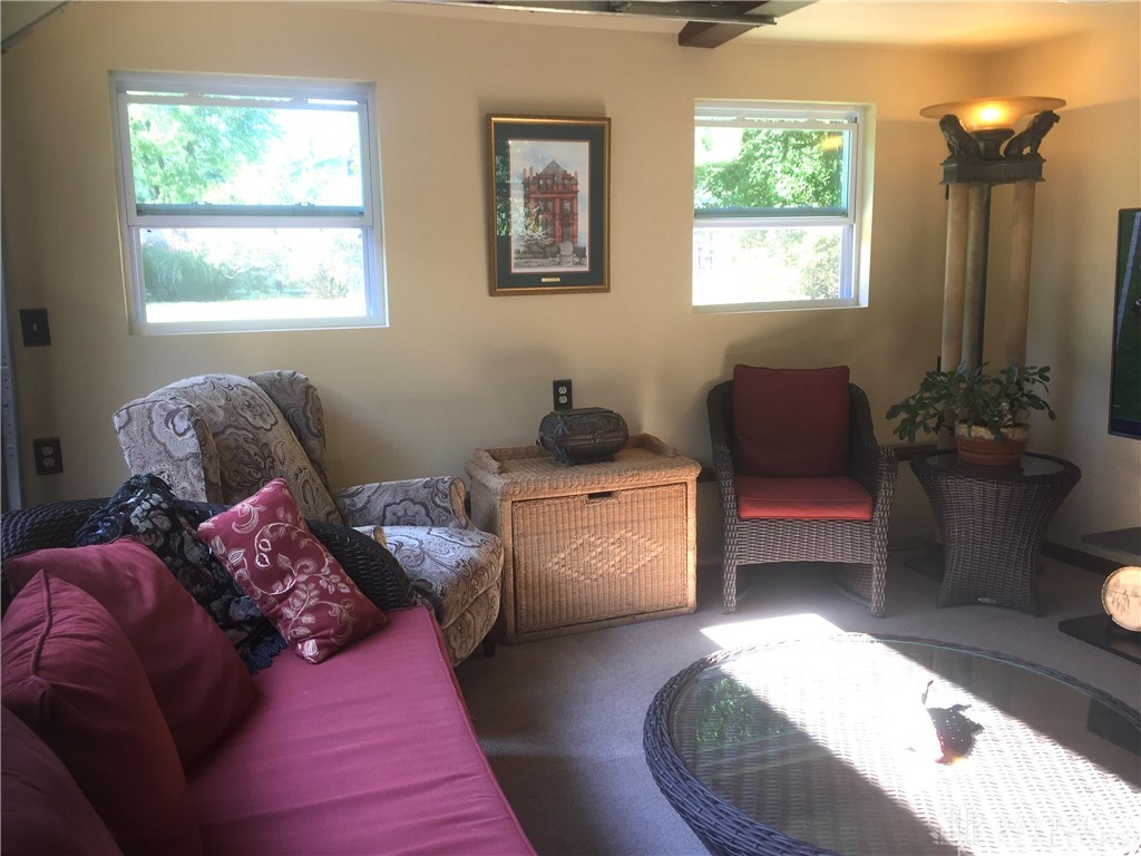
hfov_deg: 61.7
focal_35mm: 29
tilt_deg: -7.1
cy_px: 428
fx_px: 956
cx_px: 570
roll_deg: +0.4
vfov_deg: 48.2
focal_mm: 4.15
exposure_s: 1/60
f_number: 2.2
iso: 40
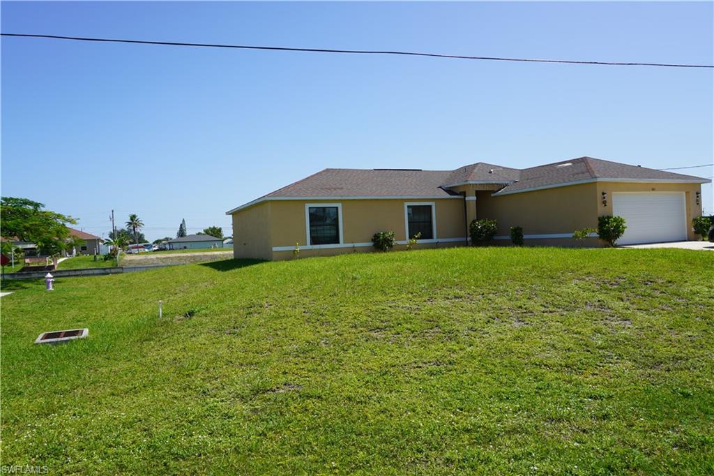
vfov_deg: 47.9
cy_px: 238
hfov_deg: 67.4
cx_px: 357
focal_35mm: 27
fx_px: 535
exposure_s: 1/160
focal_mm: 18
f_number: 10
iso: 100
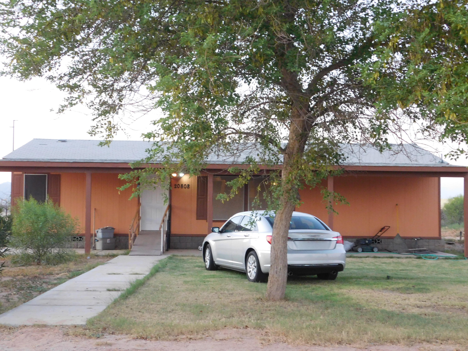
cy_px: 176
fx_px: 690
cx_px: 234
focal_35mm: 51
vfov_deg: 28.6
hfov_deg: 37.5
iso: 400
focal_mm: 9
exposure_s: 1/20
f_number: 3.8
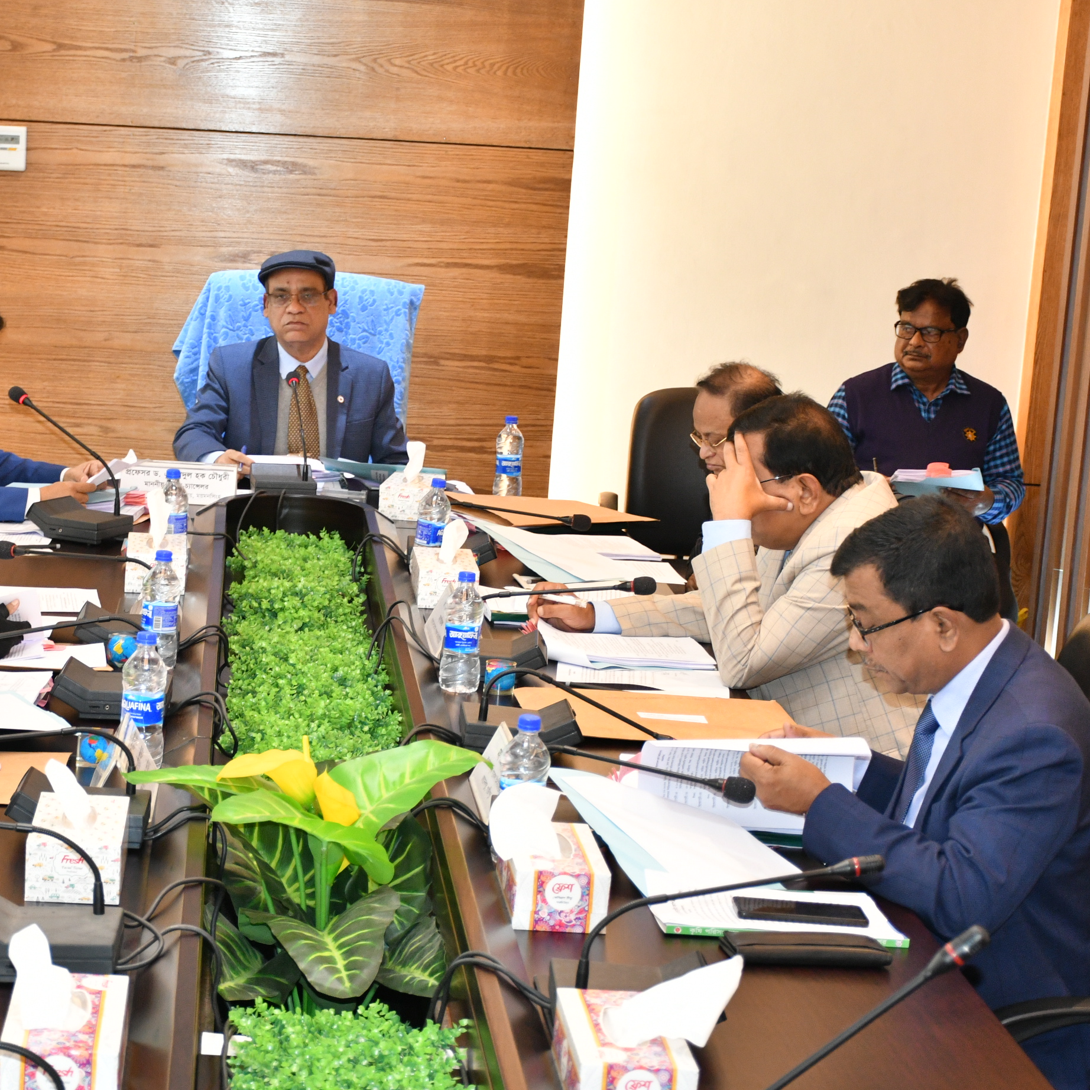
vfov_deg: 22.5
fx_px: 2743
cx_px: 293
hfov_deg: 22.3
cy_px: 548
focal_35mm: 77
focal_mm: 40
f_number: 4.5
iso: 1600
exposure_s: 1/80
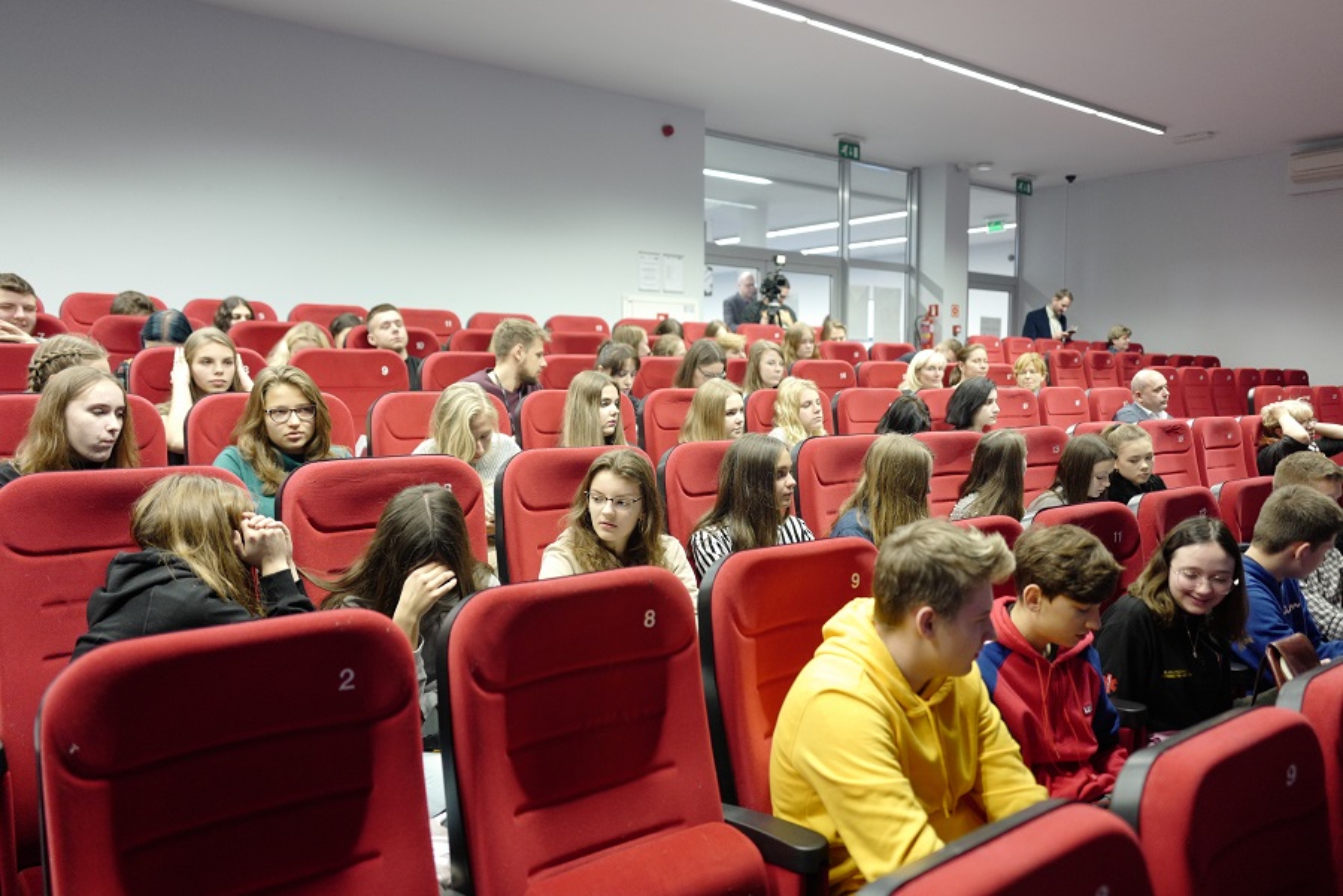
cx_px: 672
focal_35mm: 28
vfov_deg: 46.4
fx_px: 1044
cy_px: 448
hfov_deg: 65.5
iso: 1600
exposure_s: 1/100
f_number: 2
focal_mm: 28
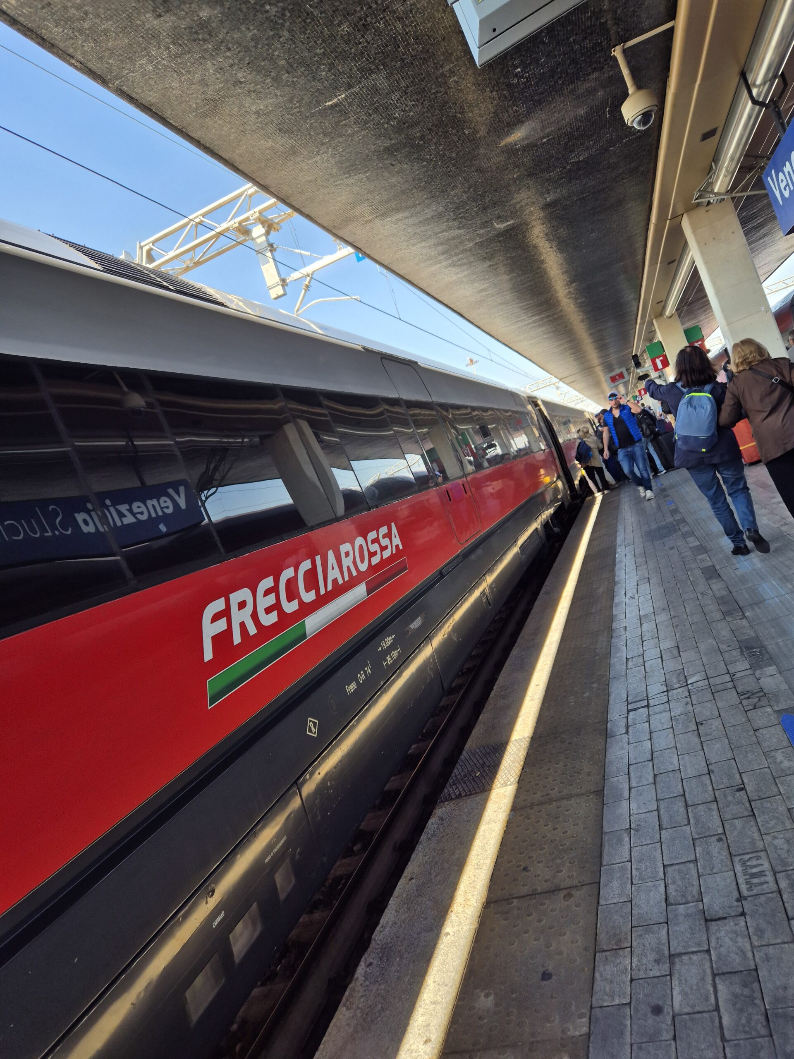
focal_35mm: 23
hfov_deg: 58.9
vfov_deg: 73.9
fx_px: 703
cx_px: 397
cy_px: 530
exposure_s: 1/430
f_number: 1.8
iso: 25
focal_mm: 5.4
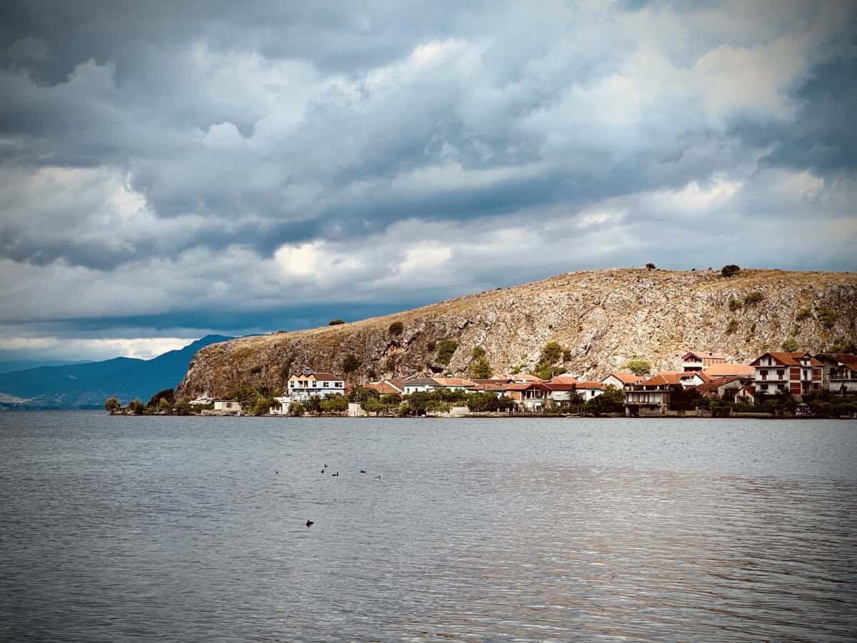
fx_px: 1906
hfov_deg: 25.3
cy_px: 322
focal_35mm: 77
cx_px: 428
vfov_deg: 19.1
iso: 32
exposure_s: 1/686
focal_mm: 9
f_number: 2.8
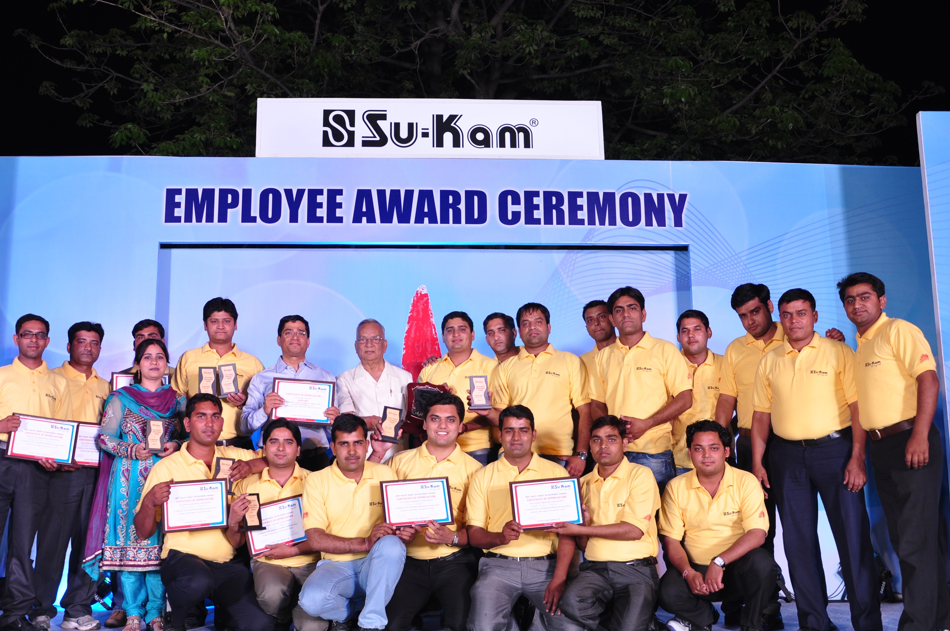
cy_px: 367
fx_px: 991
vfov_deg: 35.2
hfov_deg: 51.2
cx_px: 441
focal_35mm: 38
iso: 320
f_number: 3.8
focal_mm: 21
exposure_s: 1/80
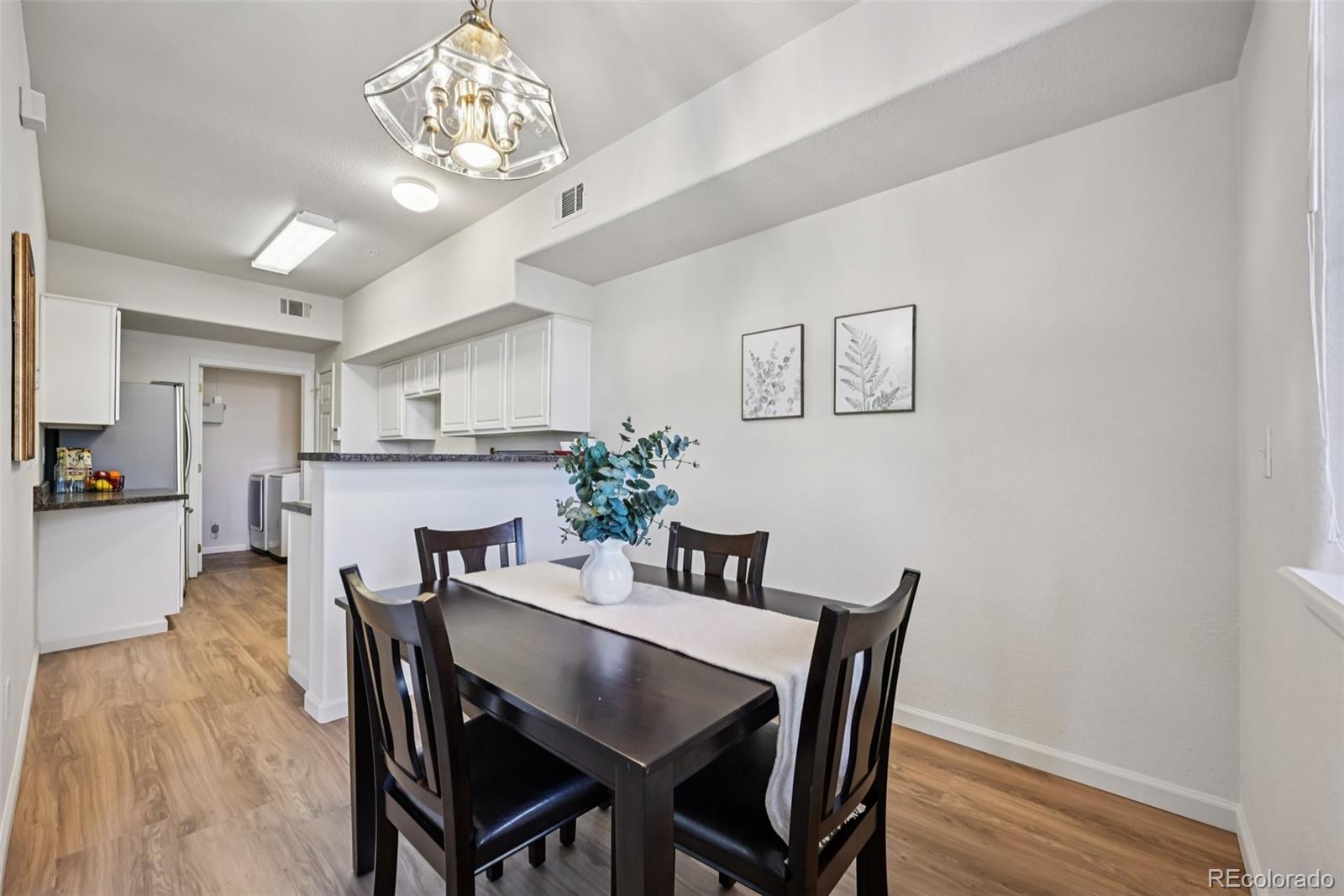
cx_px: 672
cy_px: 448
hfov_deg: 104.3
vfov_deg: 81.2
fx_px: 523
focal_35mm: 14
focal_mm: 14
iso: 400
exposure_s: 1/13
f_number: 8
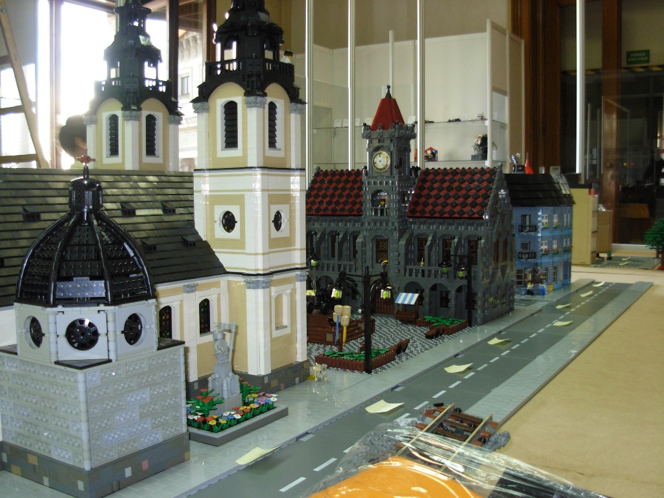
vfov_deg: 37.7
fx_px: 729
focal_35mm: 38
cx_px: 332
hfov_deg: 49.0
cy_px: 249
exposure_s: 1/22.6
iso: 200
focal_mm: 6.3
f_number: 2.9
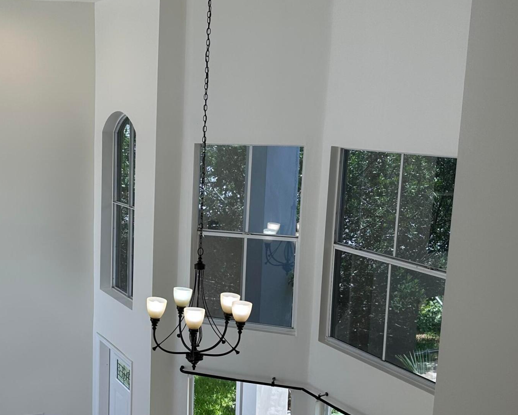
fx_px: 766
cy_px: 245
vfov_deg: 30.2
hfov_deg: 35.9
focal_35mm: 50
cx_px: 94
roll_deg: +1.0
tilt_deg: -9.7
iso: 80
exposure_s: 1/390
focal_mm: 6.86
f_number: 1.78
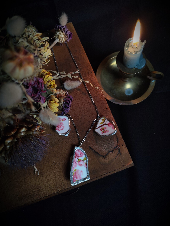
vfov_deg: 73.9
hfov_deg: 58.9
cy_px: 113
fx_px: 151
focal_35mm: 23
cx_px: 85
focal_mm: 6.19
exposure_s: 1/100
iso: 200
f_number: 1.65
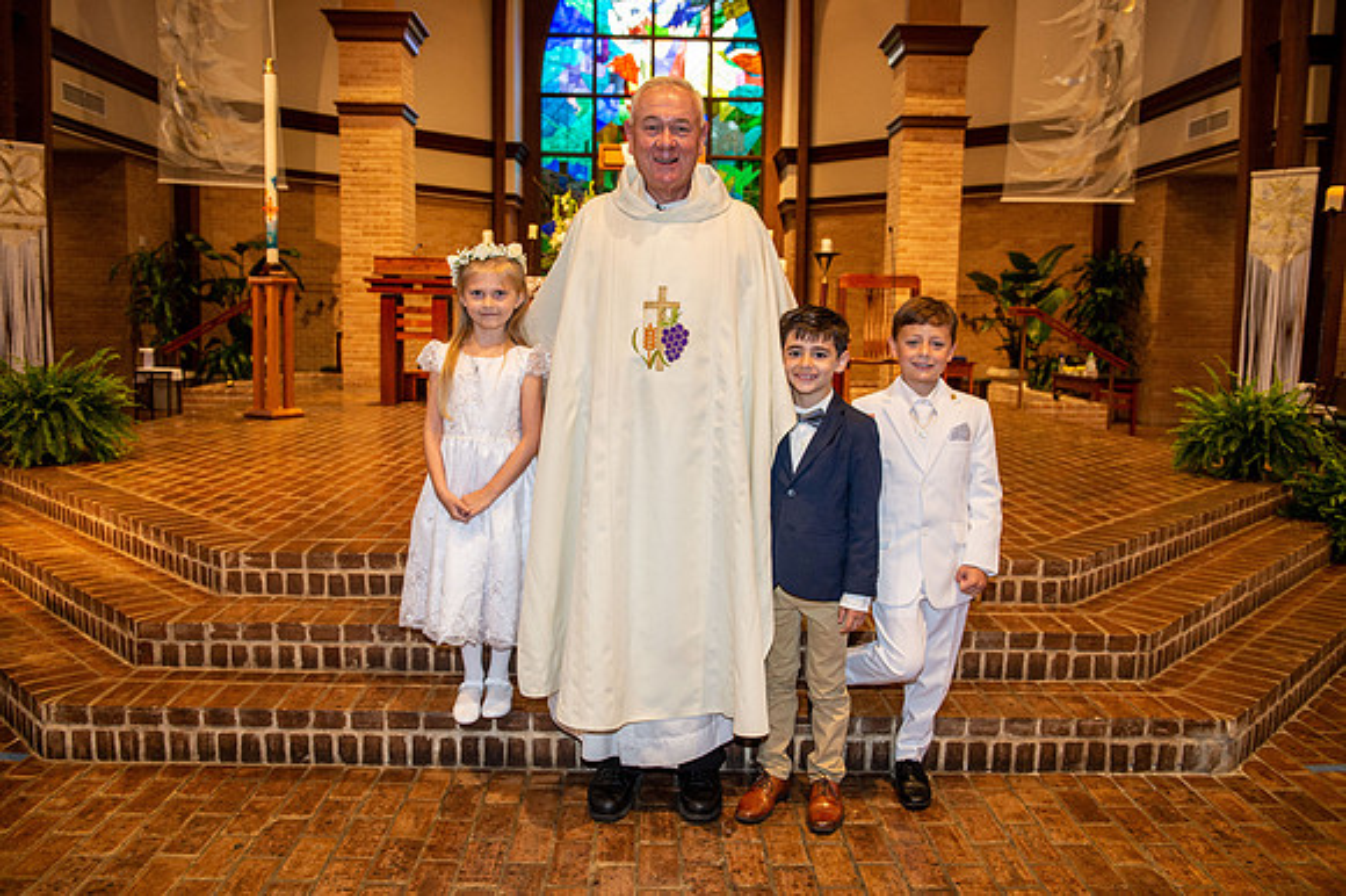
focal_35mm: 29
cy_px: 448
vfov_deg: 44.9
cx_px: 673
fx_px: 1084
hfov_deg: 63.7
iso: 1600
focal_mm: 29
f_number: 4.5
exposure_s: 1/125
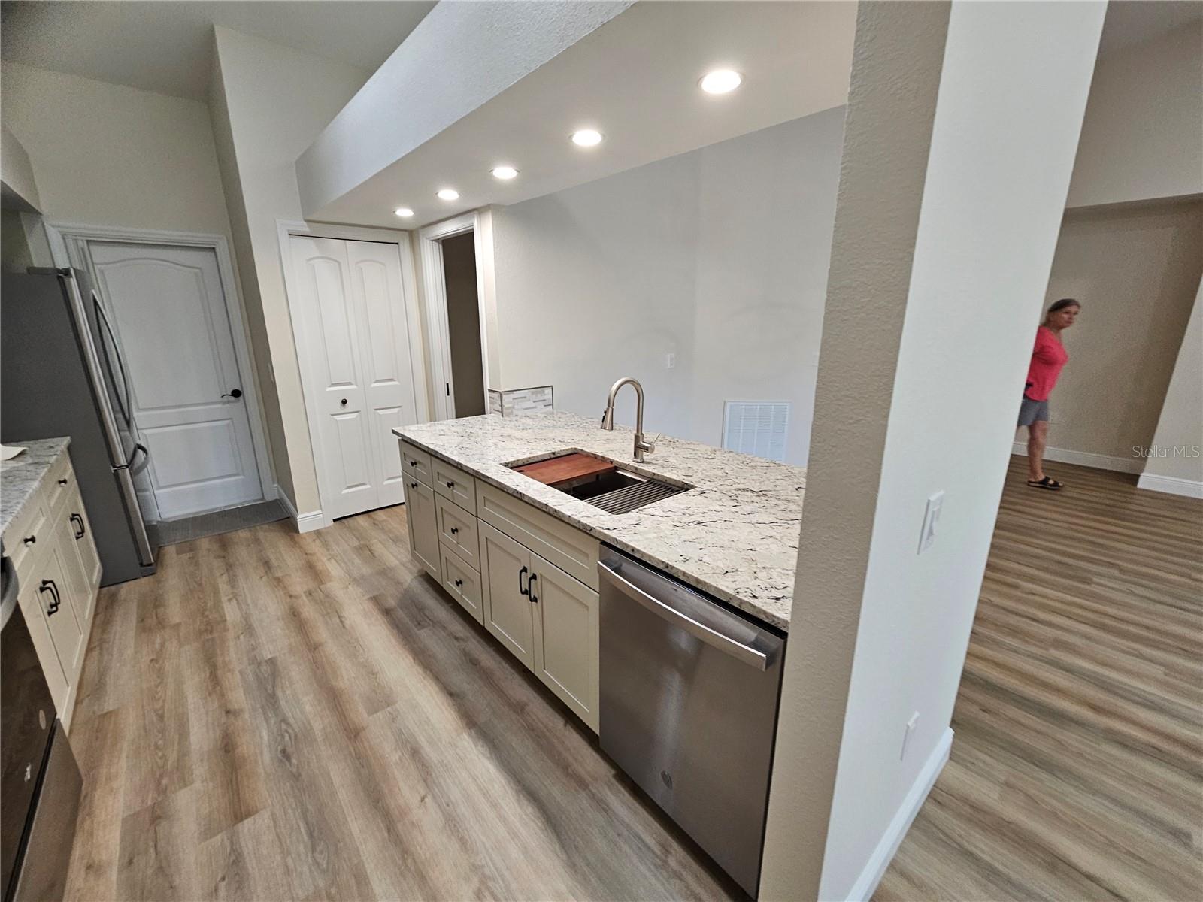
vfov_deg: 89.9
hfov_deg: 106.2
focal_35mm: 13
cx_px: 602
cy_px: 451
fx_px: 452
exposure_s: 1/60
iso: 160
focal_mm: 2.2
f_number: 2.2
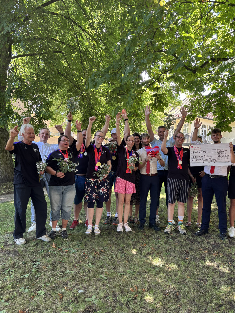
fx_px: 281
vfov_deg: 58.3
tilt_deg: +2.1
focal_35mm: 31
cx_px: 132
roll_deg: -2.9
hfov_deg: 45.4
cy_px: 168
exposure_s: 1/121
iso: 50
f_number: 1.6
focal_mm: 5.96
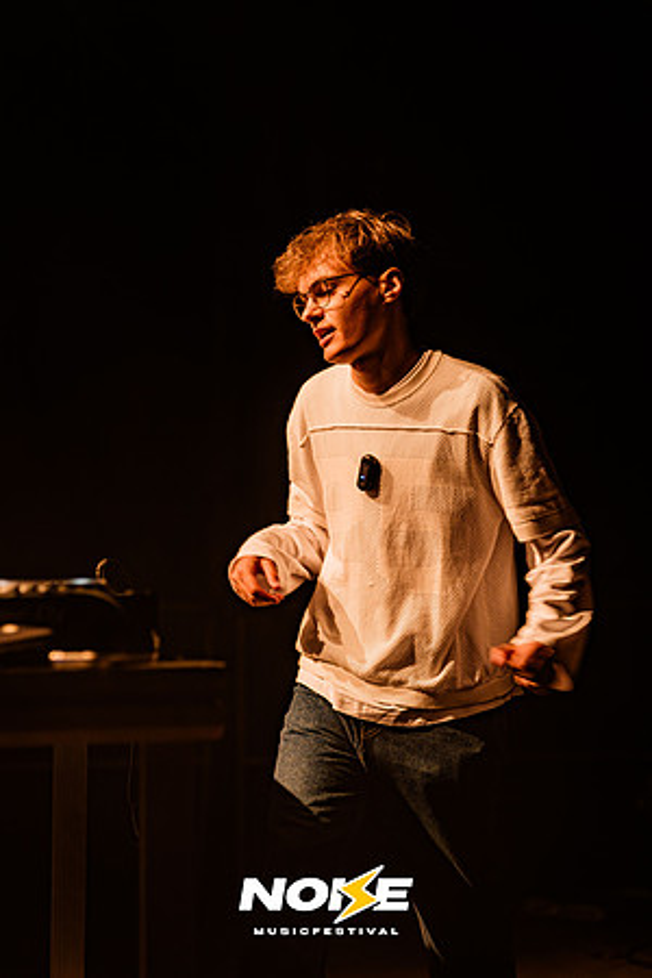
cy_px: 489
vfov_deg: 20.4
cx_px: 326
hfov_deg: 13.7
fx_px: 2716
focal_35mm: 100
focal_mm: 100
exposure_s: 1/200
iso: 1250
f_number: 2.8
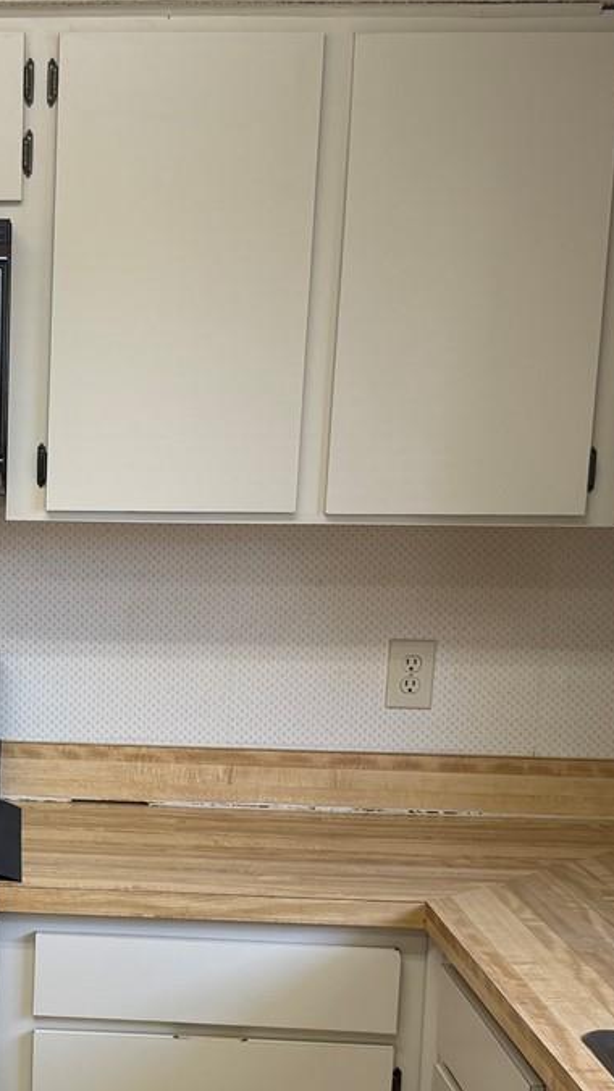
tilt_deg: -10.3
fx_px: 1793
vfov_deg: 33.5
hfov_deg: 18.6
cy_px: 743
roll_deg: -0.6
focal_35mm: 62
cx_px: -86
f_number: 1.78
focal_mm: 6.76
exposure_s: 1/120
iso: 125
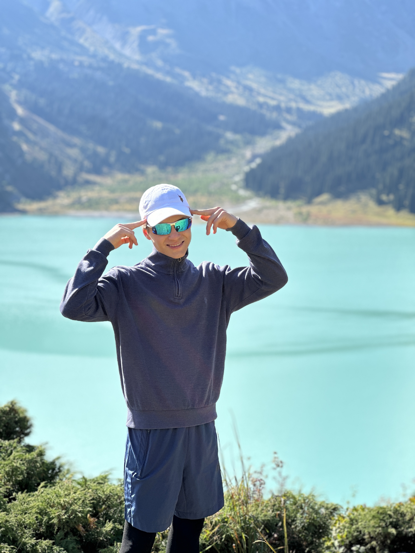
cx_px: 208
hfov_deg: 19.1
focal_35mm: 77
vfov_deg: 25.3
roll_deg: -1.7
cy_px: 276
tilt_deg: -5.1
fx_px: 1231
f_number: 2.8
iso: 32
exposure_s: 1/307
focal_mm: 9
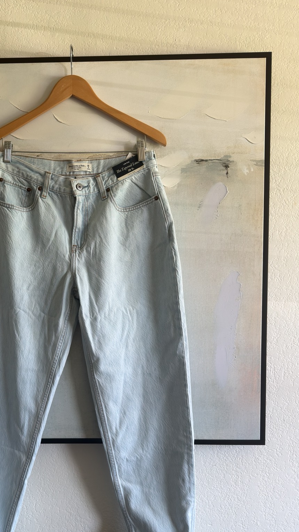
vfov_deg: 59.1
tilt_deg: -3.4
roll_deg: +0.5
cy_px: 311
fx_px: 465
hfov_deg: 34.9
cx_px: 78
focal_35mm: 33
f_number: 1.78
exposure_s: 1/67
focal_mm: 6.76
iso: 100
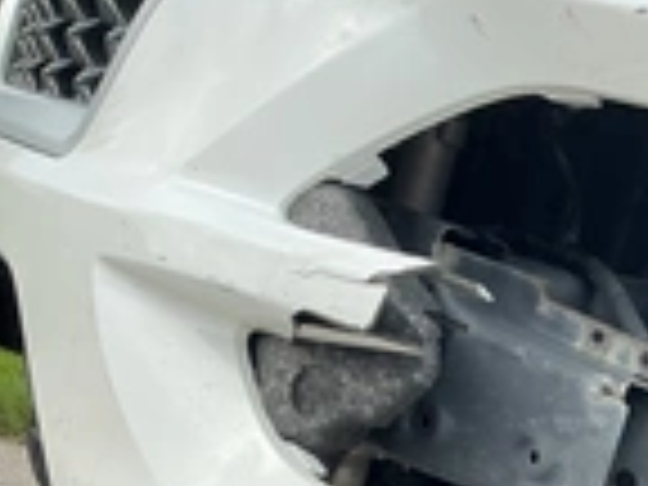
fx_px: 1460
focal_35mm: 78
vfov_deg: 17.8
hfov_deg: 23.0
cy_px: 612
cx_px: 778
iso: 25
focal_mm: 3
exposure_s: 1/239
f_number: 1.8
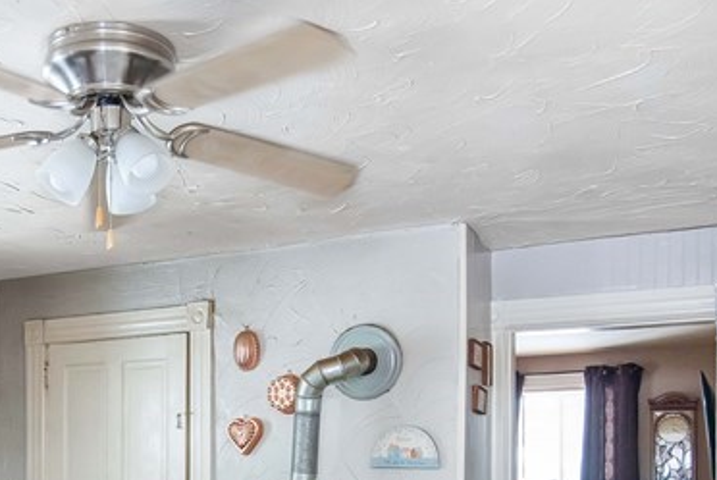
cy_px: 490
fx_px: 877
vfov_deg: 28.5
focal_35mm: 44
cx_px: 204
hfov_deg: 43.4
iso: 800
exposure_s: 1/100
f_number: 5
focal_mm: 16
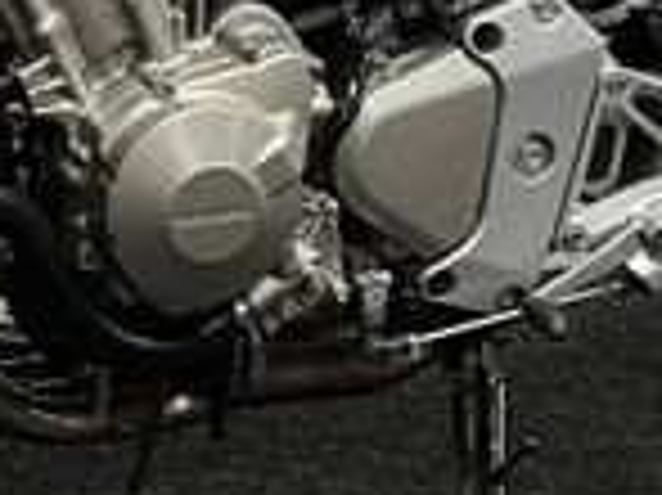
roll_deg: -0.5
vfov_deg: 12.6
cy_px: -162
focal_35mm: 113
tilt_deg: -8.7
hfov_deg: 17.3
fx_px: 2159
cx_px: 122
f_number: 1.6
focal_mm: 5.1
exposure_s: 1/50
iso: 100
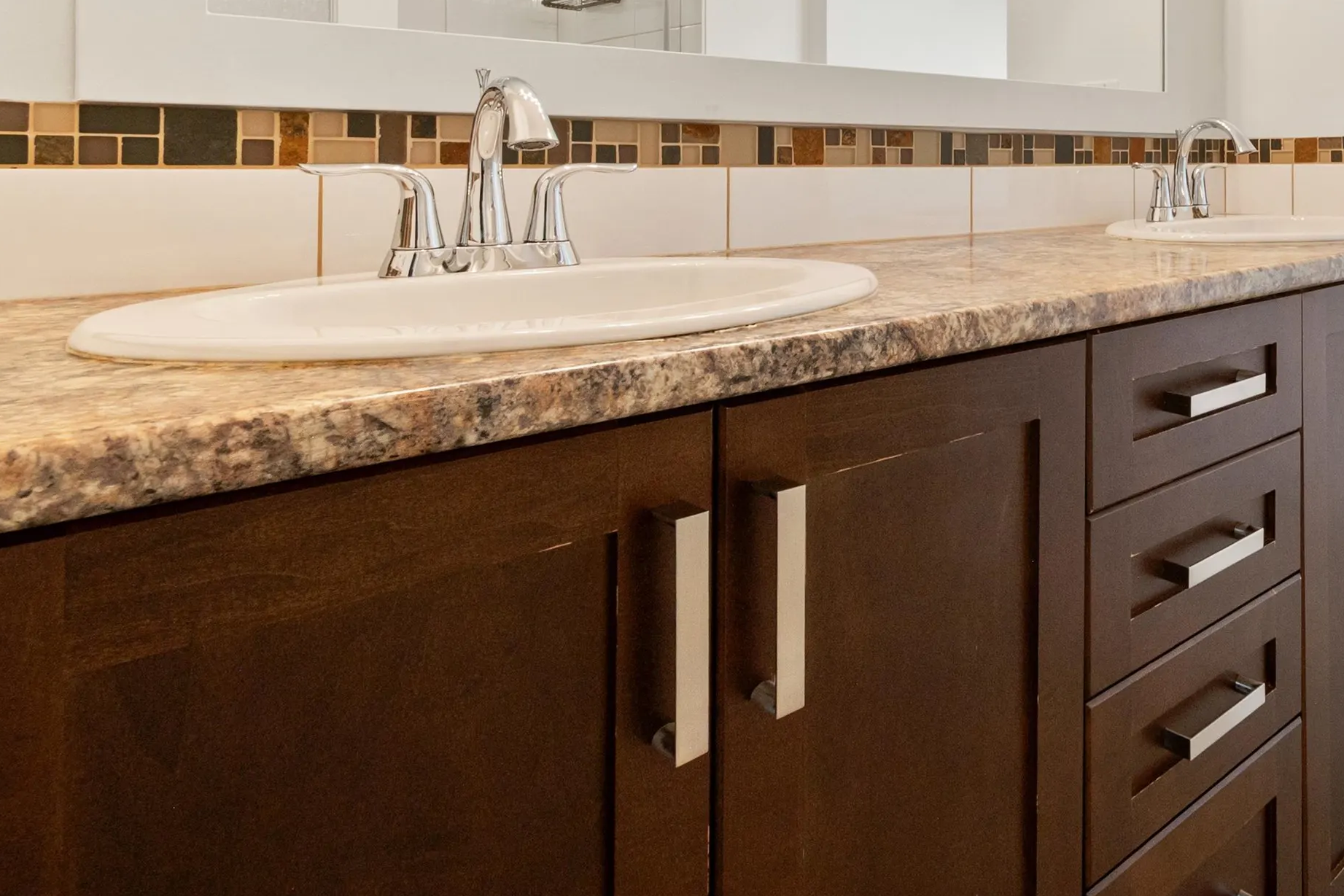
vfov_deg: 48.8
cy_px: 197
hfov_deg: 63.9
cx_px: 1112
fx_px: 933
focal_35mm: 25
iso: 320
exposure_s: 1/30
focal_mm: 10
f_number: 10
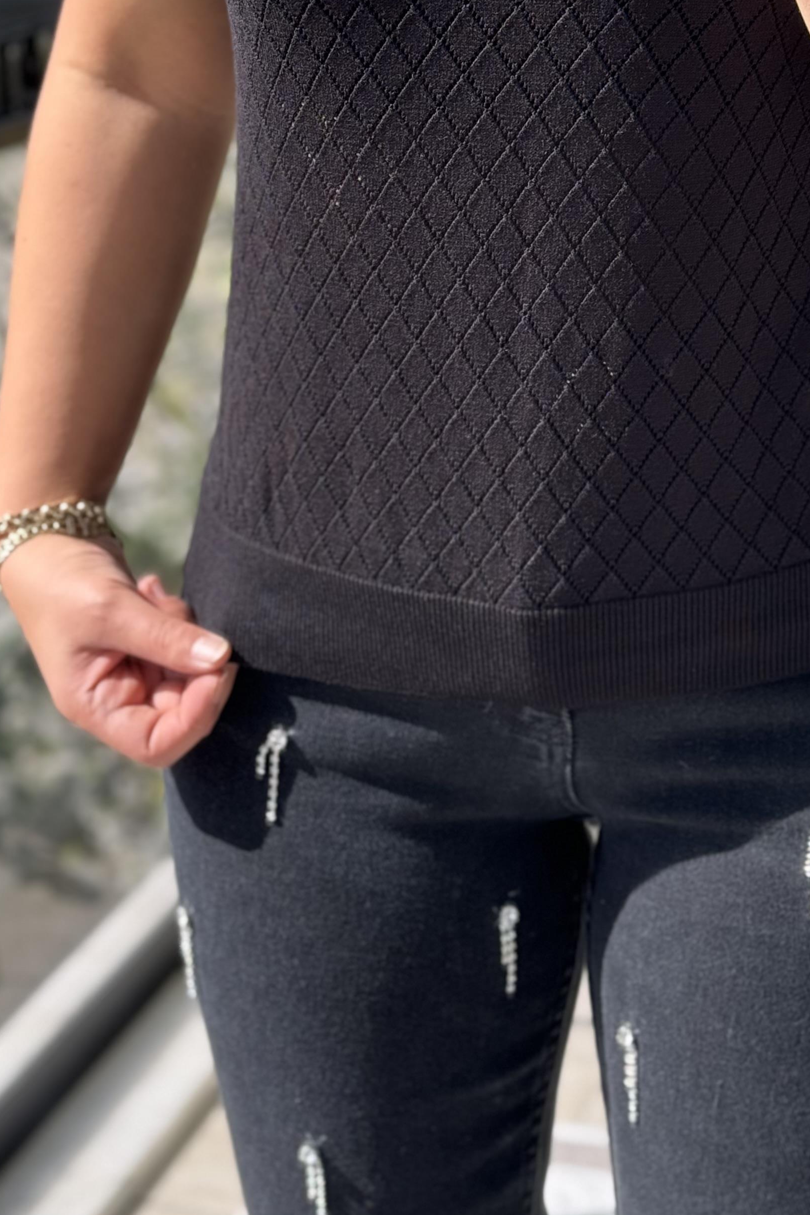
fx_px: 2801
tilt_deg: -28.9
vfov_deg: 24.0
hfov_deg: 16.4
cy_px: 219
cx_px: 602
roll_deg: -0.2
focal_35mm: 83
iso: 64
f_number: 1.78
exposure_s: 1/284
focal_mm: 6.86
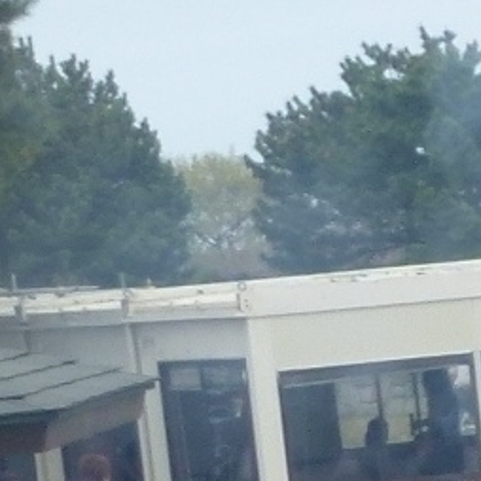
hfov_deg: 4.8
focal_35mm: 349
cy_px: 1195
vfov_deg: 4.9
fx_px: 5487
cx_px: 1515
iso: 100
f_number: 4.1
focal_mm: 8.7
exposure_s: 1/400
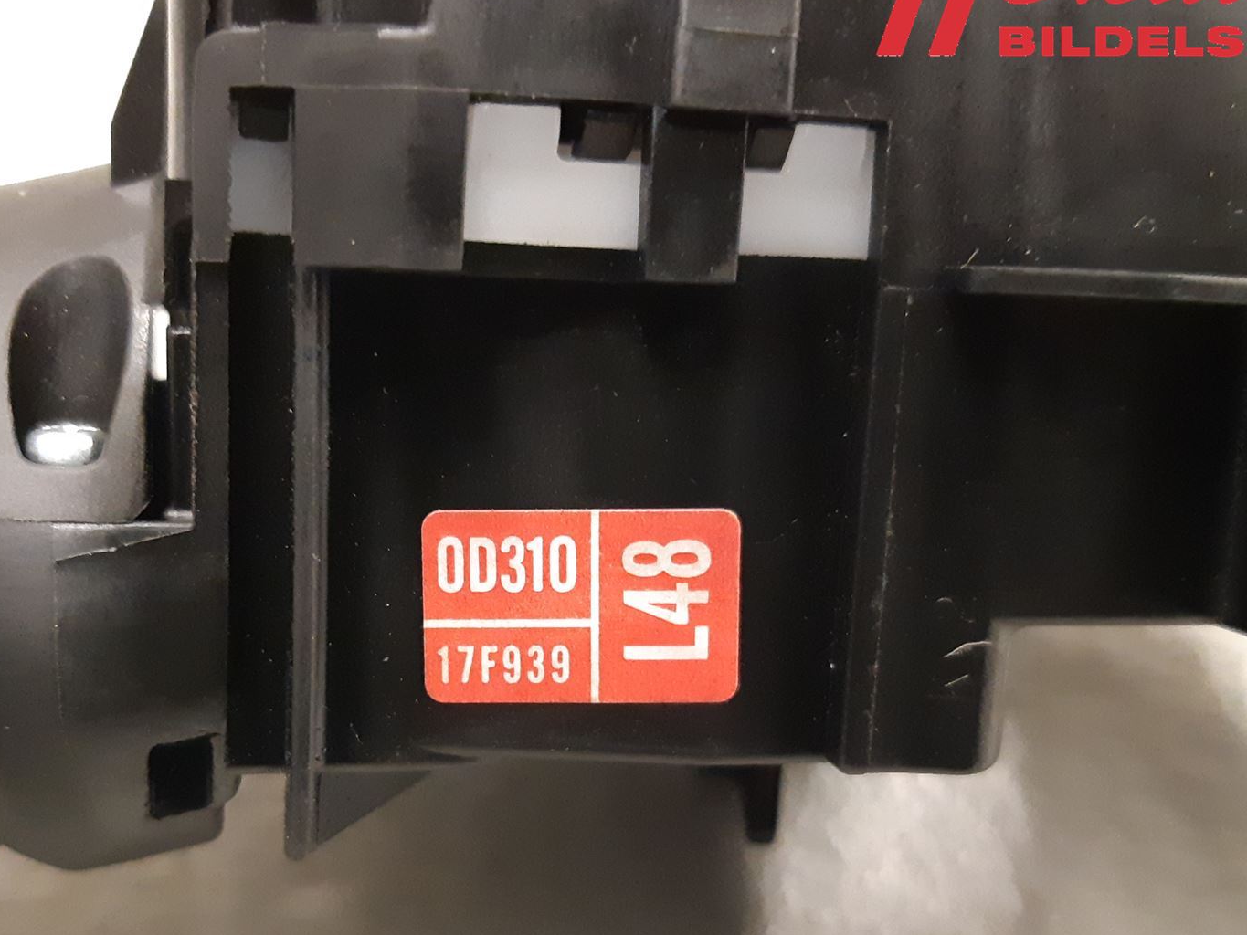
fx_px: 1405
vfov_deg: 36.5
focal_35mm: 39
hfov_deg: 47.6
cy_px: 603
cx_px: 502
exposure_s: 1/20
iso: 640
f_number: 1.7
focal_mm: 3.93
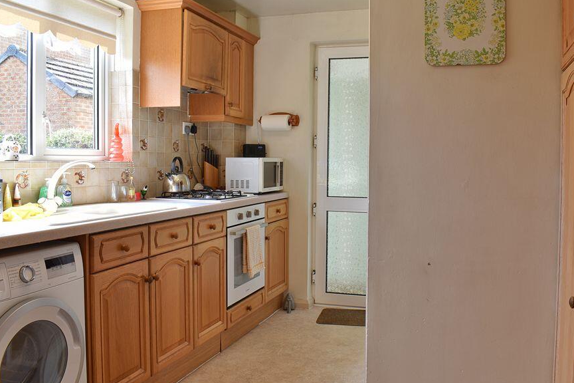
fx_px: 510
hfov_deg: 58.4
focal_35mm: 32
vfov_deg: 41.1
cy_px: 183
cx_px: 337
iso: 100
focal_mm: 18
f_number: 13
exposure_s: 1/6
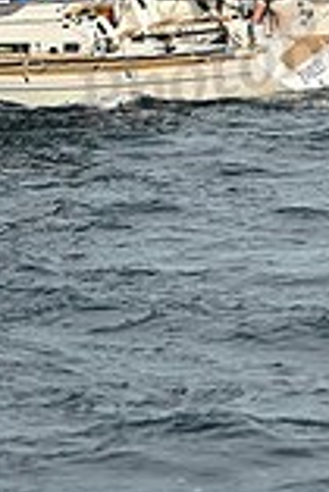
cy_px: -385
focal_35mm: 351
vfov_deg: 5.8
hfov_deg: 3.9
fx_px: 4801
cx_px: -83
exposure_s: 1/1000
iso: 320
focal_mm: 95
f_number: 6.3
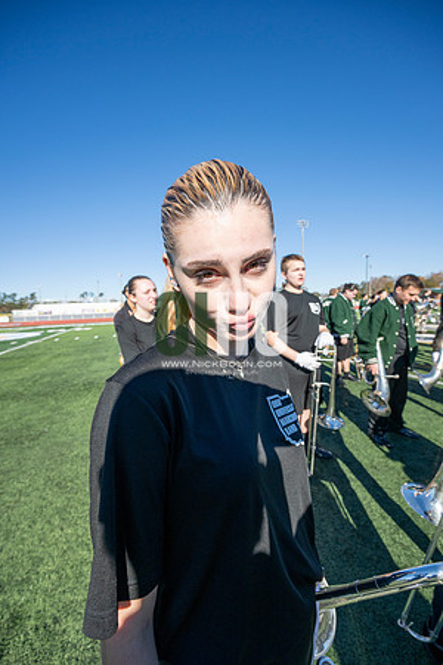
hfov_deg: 81.2
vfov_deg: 104.3
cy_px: 332
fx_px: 258
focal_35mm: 14
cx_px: 222
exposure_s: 1/2000
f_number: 5
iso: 320
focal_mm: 14
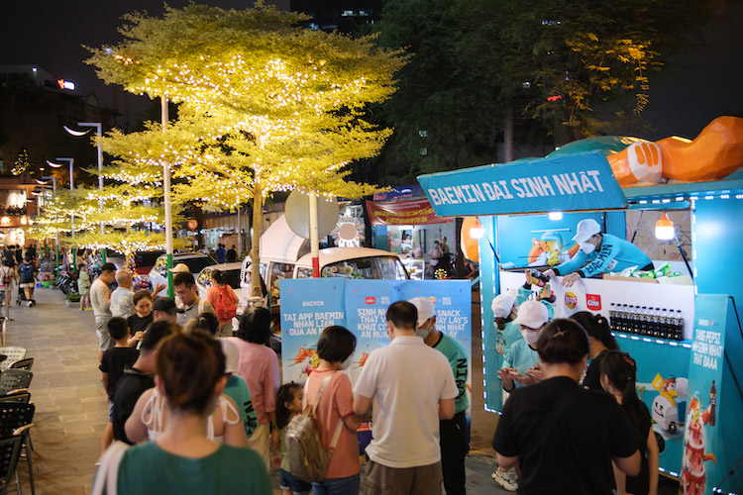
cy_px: 248
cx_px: 372
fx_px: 722
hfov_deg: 54.4
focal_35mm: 35
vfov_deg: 37.9
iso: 1600
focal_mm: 23
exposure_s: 1/125
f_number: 1.6
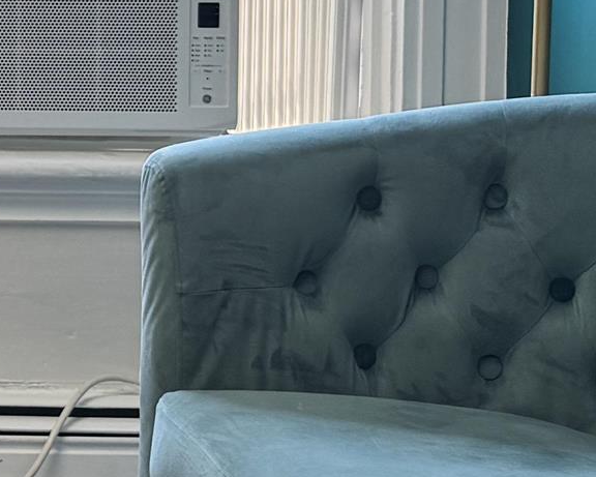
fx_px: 2205
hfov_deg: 13.2
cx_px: -612
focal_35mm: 125
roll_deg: -0.2
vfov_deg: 12.0
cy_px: -142
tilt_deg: -3.2
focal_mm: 6.76
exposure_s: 1/120
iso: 80
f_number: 1.78
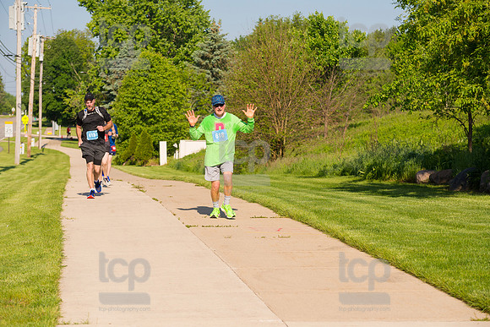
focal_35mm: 105
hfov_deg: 19.5
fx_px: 1429
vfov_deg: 13.0
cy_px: 164
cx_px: 245
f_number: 5.6
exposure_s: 1/2000
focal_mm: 105
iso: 400
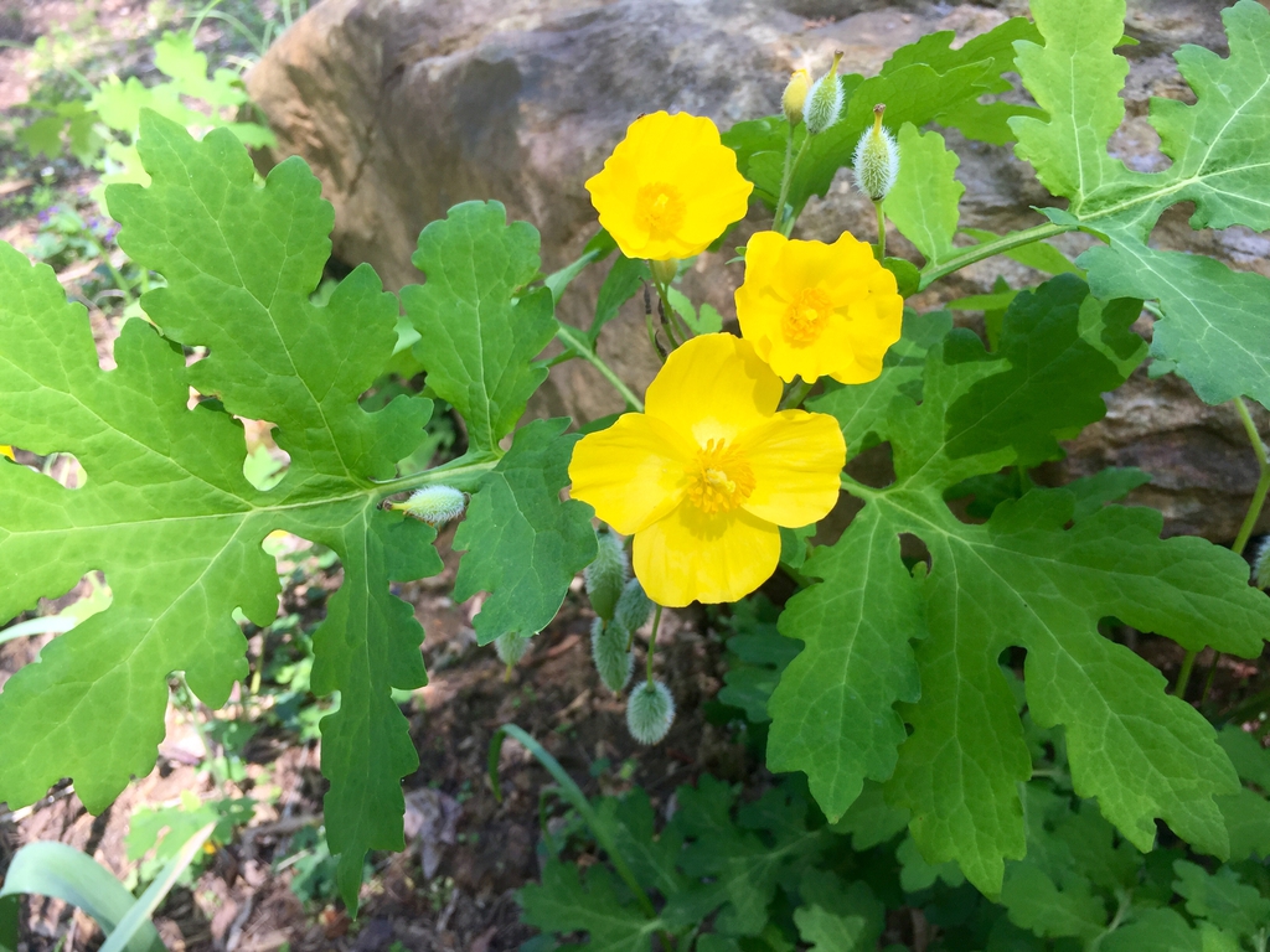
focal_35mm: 29
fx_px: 1064
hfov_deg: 61.7
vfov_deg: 48.2
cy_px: 476
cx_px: 635
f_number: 2.2
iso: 32
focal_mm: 4.15
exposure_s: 1/260
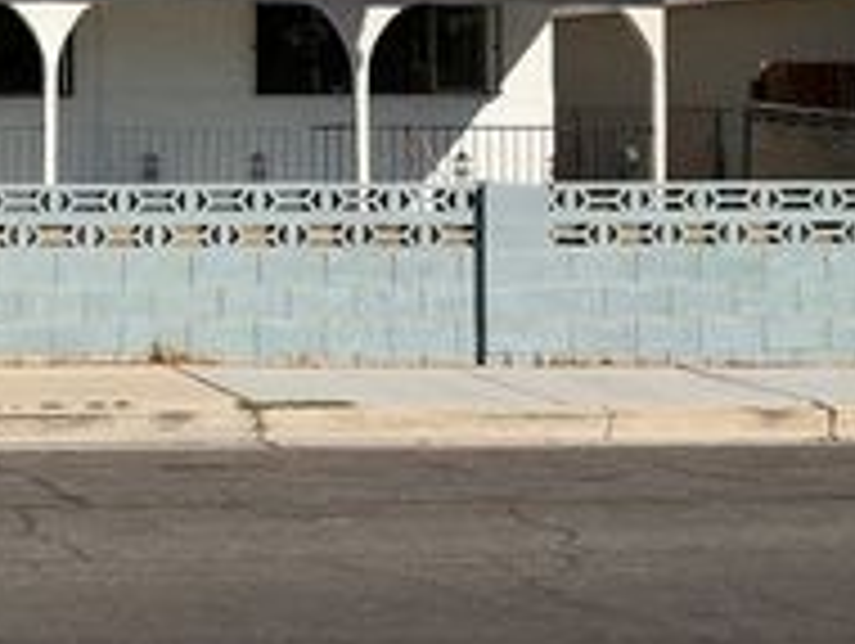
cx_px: -202
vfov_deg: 15.9
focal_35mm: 92
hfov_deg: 19.8
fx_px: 2275
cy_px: 61
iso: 64
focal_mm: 6.93
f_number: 1.8
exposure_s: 1/6024
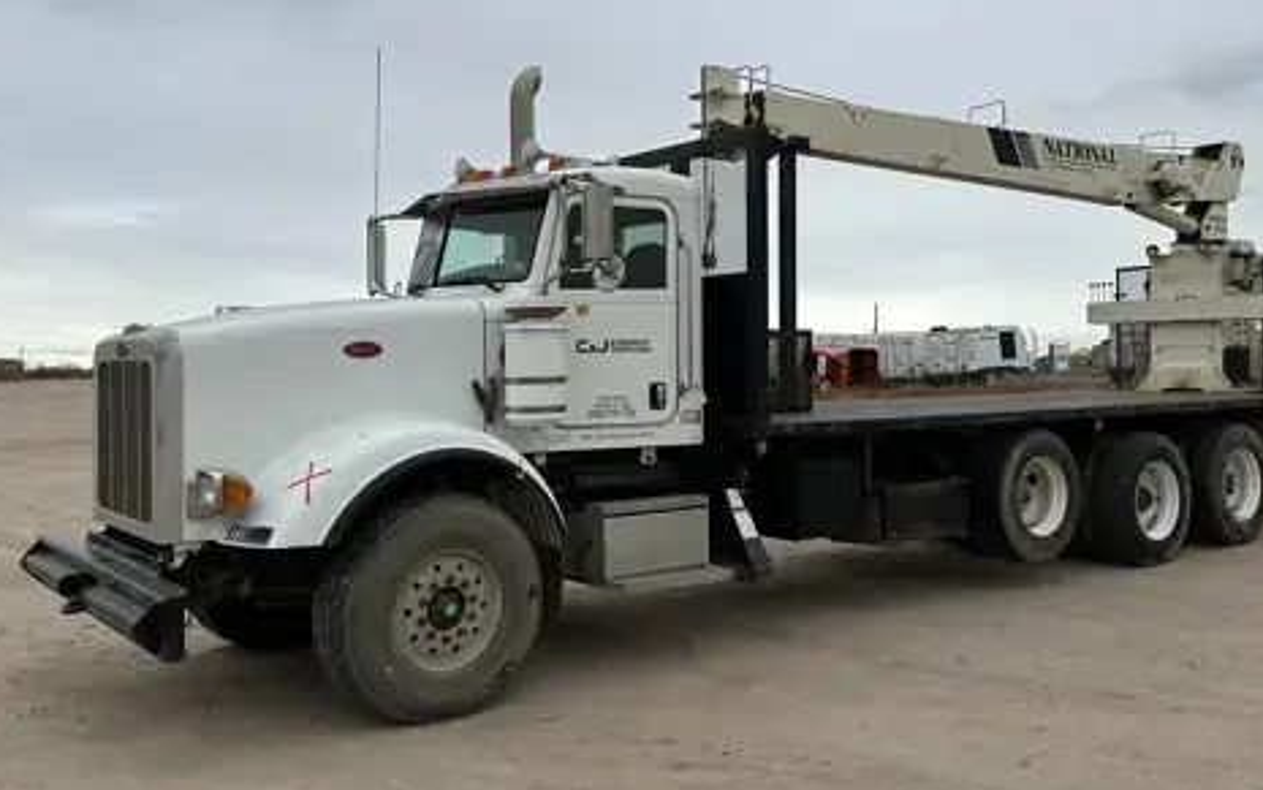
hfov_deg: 55.3
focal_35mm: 35
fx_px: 1205
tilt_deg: +2.0
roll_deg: -0.2
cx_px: 679
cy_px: 345
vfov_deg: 36.3
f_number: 1.78
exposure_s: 1/1453
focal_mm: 6.86
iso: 80
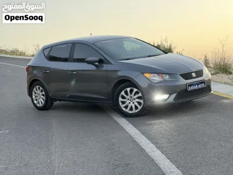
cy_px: 88
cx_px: 116
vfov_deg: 19.1
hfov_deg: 25.3
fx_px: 518
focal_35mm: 77
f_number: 2.8
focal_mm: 9
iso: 160
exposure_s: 1/50
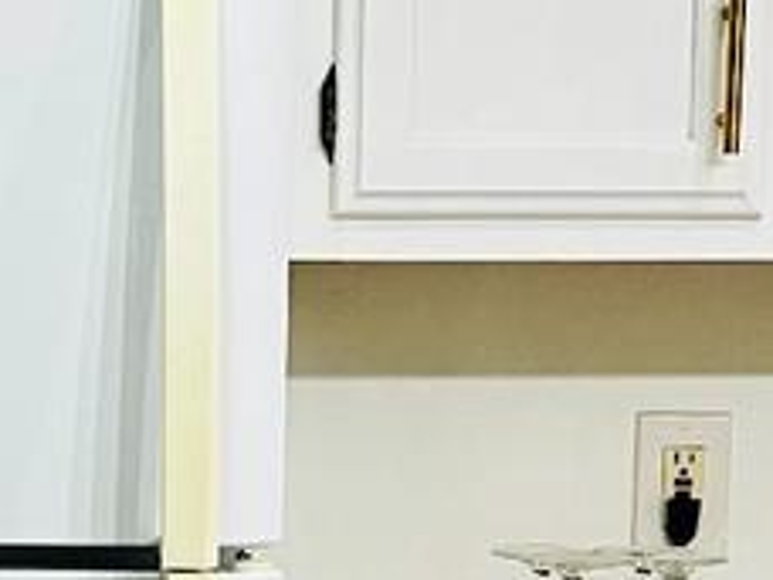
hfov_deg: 12.0
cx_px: 159
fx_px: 3662
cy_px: 685
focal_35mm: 164
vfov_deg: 8.9
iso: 100
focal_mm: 5.7
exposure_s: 1/60
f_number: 1.5
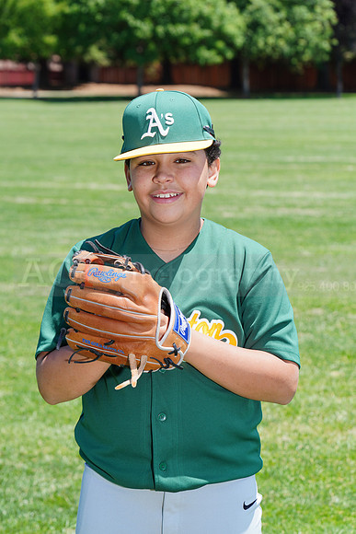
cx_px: 178
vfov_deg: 14.9
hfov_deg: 9.9
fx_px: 2046
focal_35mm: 138
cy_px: 267
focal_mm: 138
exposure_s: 1/200
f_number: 10
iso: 200
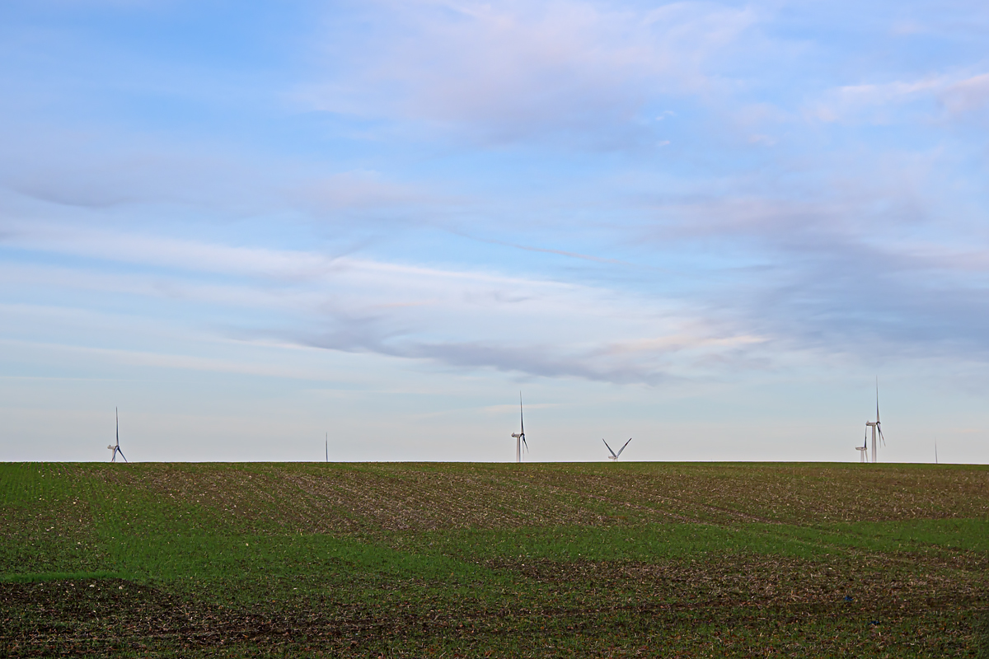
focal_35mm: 50
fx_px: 1360
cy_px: 330
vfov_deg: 27.3
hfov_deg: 40.0
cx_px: 494
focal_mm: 33
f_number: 8
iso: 200
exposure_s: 1/125
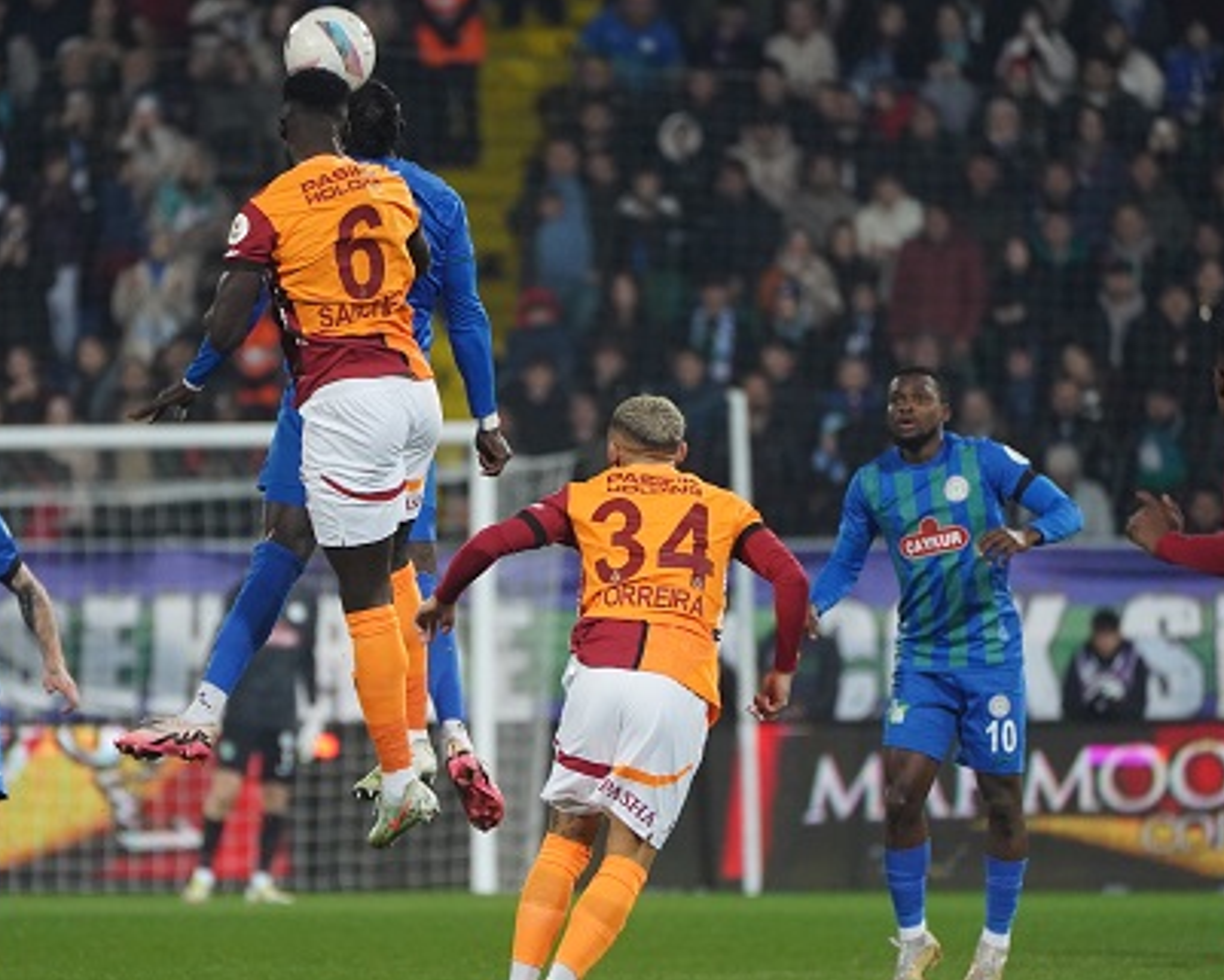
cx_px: 455
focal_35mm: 561
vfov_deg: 2.8
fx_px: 20328
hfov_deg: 3.4
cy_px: 604
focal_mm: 400
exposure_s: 1/750
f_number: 5.6
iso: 5000
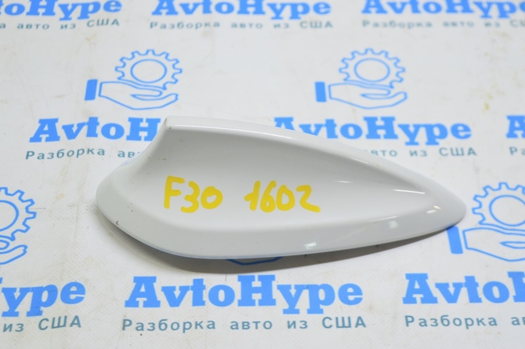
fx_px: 984
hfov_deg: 29.9
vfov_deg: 20.1
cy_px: 174
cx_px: 262
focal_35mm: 68
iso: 400
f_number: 5.6
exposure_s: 1/20
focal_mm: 45
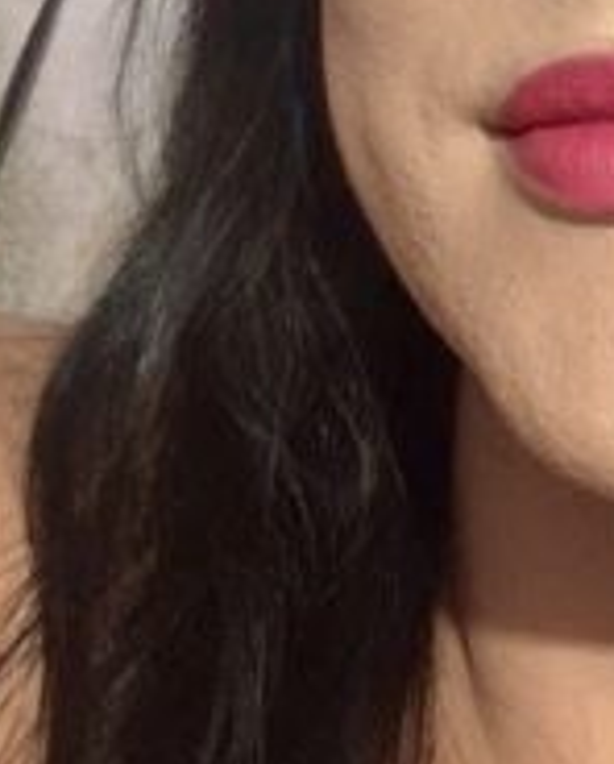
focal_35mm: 127
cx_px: 523
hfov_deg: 12.1
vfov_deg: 15.1
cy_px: 374
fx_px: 2875
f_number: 1.9
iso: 500
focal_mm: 2.69
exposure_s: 1/20
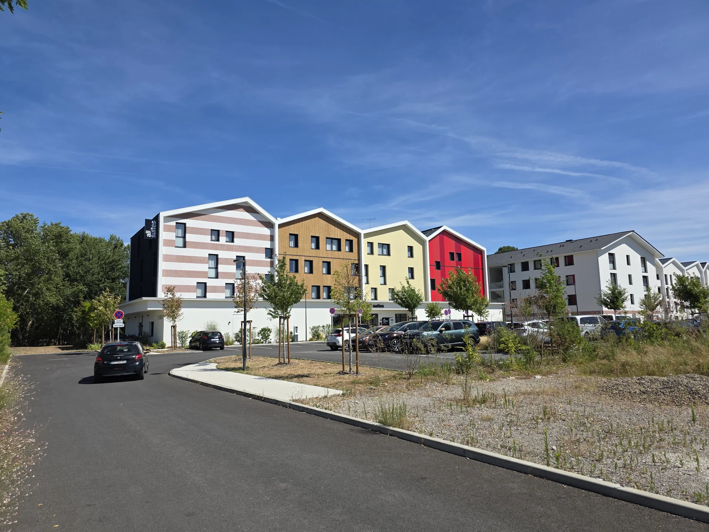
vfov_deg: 58.9
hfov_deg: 73.9
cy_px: 266
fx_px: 471
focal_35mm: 23
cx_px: 354
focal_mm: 6.3
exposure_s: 1/7944
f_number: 1.7
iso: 80
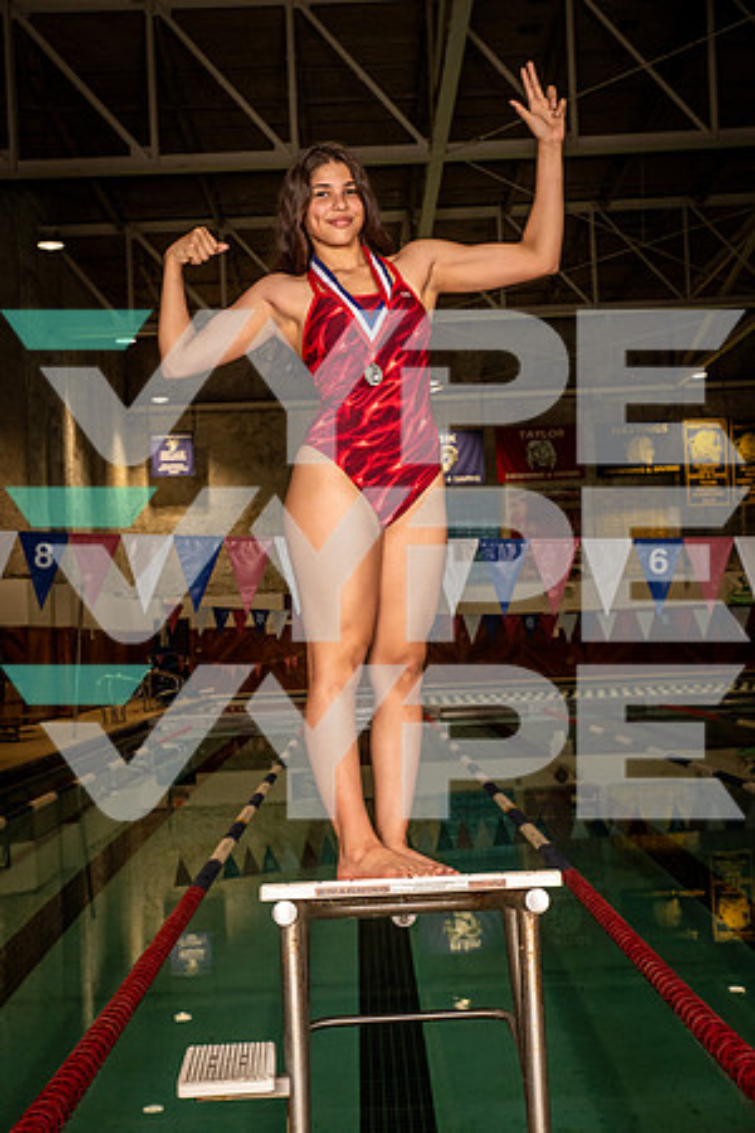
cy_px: 566
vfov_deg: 42.7
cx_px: 378
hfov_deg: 29.2
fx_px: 1447
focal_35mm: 46
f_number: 6.3
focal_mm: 46
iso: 1000
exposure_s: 1/400
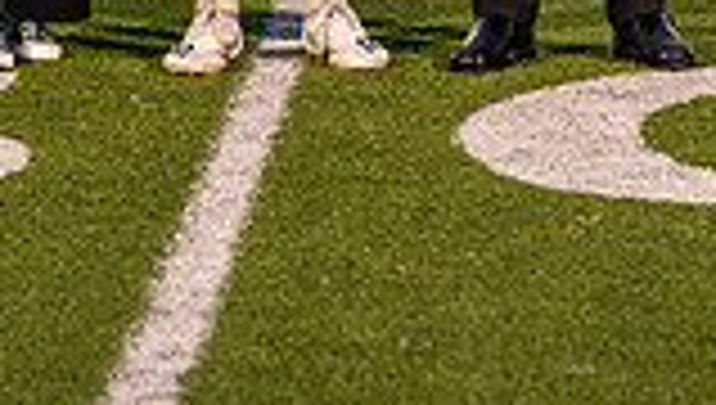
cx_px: 261
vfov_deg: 3.4
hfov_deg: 6.1
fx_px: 6693
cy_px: -531
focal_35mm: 352
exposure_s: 1/125
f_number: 4.5
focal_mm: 119
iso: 800
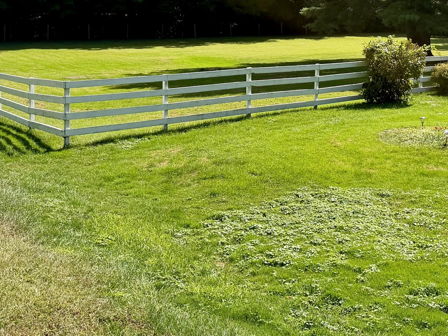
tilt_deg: +4.7
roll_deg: +0.8
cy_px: -31
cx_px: 334
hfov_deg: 33.7
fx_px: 725
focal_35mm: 56
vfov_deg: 24.4
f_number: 1.78
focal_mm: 6.76
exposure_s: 1/4673
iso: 100
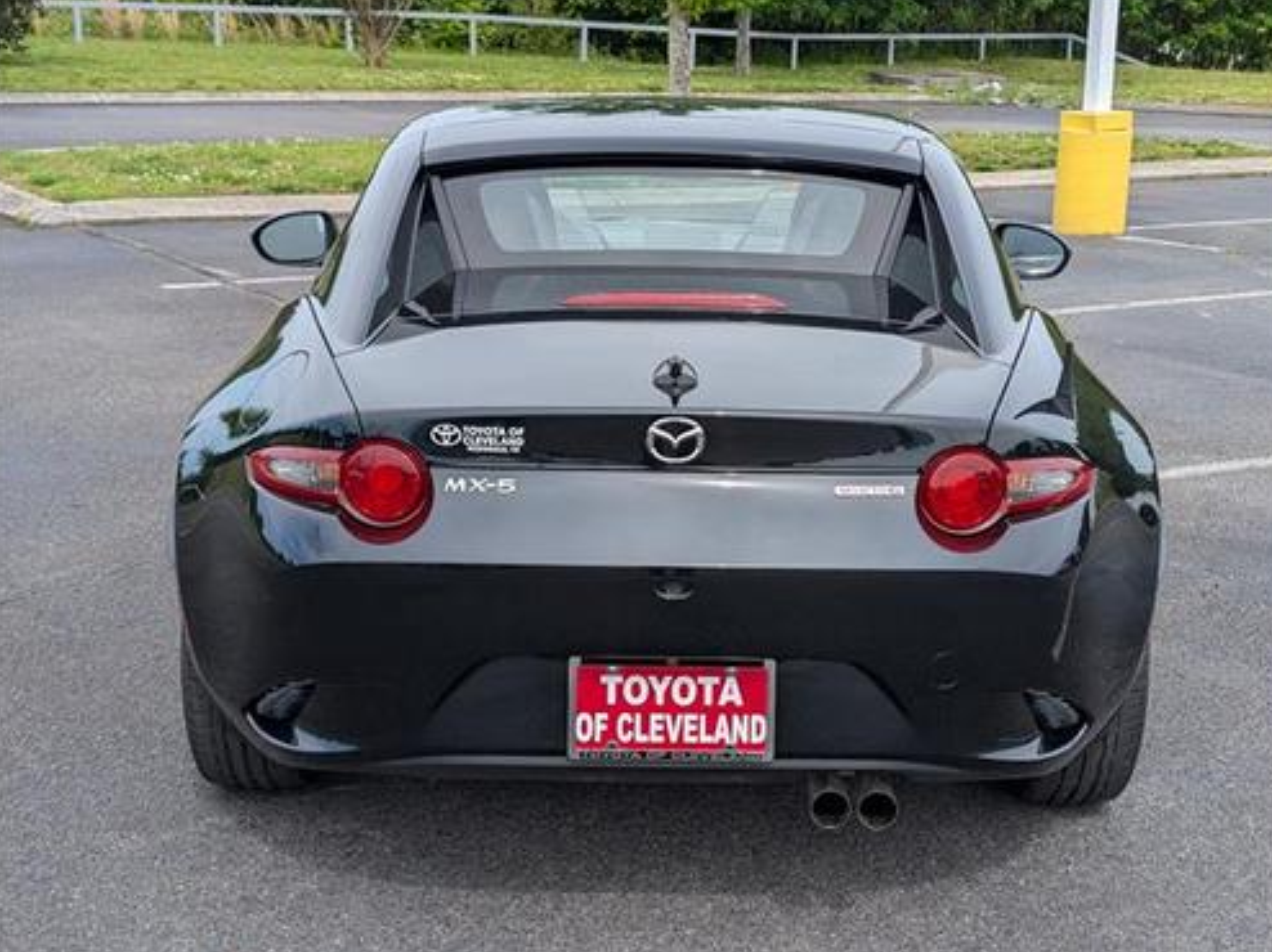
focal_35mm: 50
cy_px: 473
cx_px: 639
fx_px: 1836
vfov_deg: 29.1
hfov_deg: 38.2
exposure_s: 1/769
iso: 20
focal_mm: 6.9
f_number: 1.68
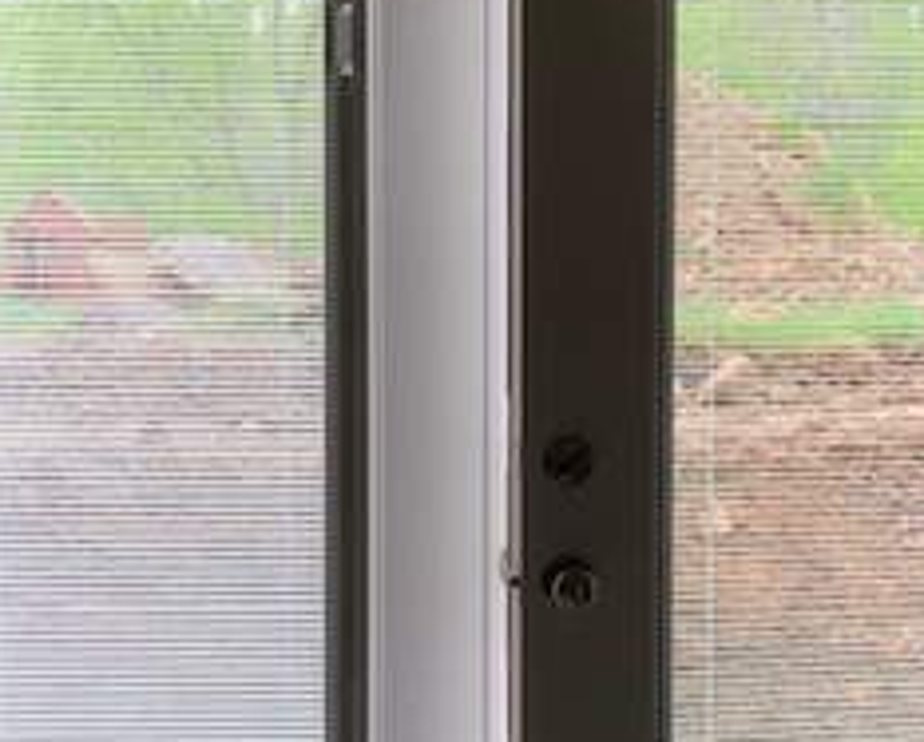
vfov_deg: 20.4
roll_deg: -0.1
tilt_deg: -5.3
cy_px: 448
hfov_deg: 25.3
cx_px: 527
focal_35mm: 75
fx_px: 2054
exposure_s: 1/120
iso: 20
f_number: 1.8
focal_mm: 3.99
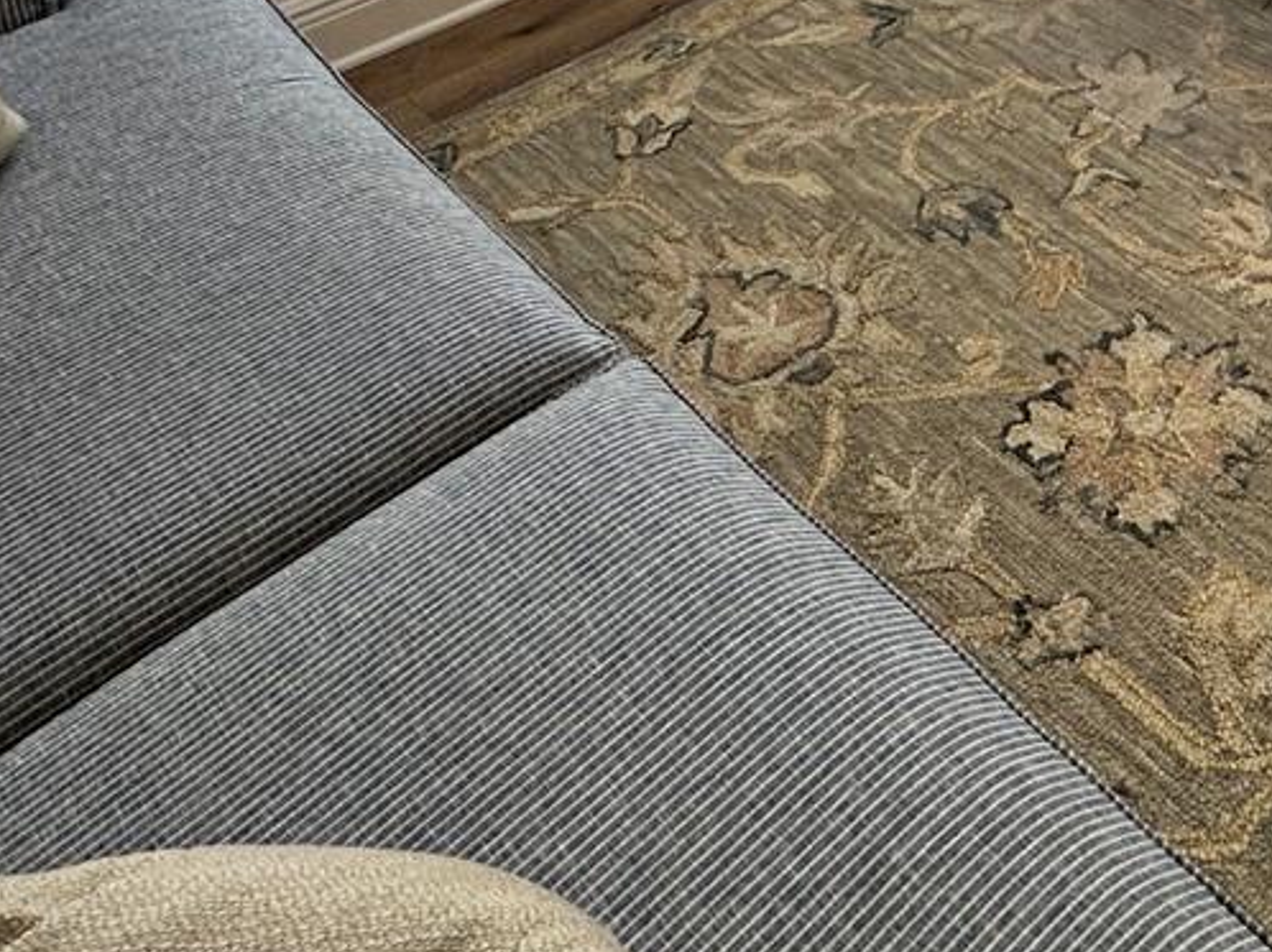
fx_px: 1653
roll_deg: -1.1
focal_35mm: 45
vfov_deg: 24.9
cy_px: -465
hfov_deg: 37.9
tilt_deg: -15.8
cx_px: 1244
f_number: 2.2
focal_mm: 2.22
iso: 80
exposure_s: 1/120
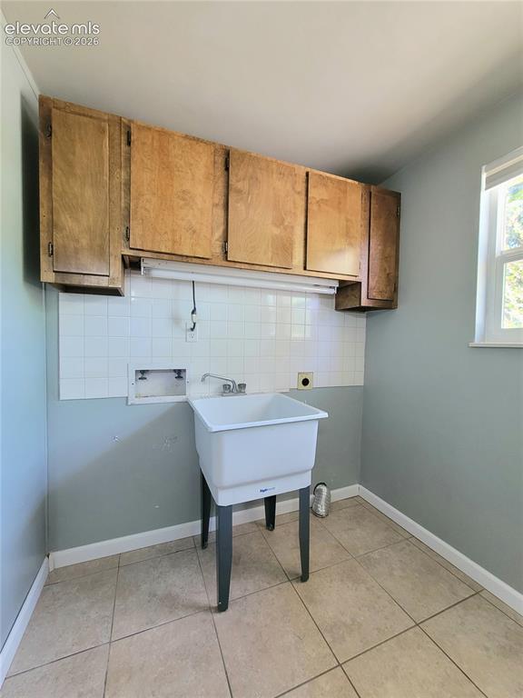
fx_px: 262
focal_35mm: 13
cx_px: 262
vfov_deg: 106.2
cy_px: 349
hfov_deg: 89.9
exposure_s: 1/30
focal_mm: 2.2
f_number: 2.2
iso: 320
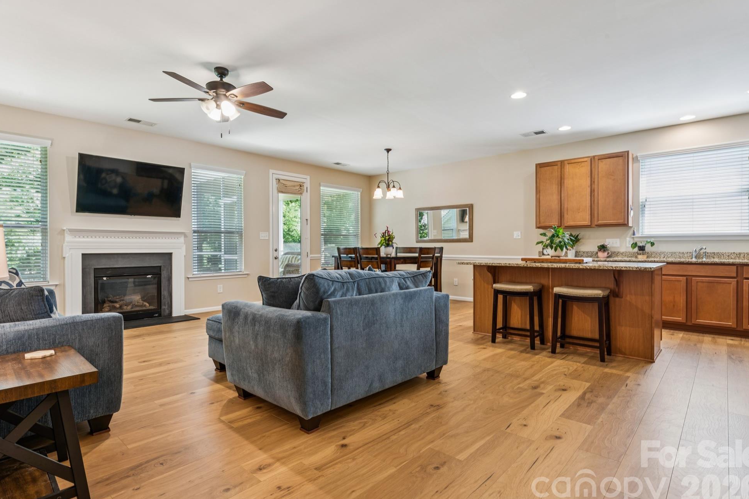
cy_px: 252
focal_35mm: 19
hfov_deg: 88.3
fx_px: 385
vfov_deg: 65.8
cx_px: 368
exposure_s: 2.5
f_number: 13
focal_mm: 17.5
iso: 100
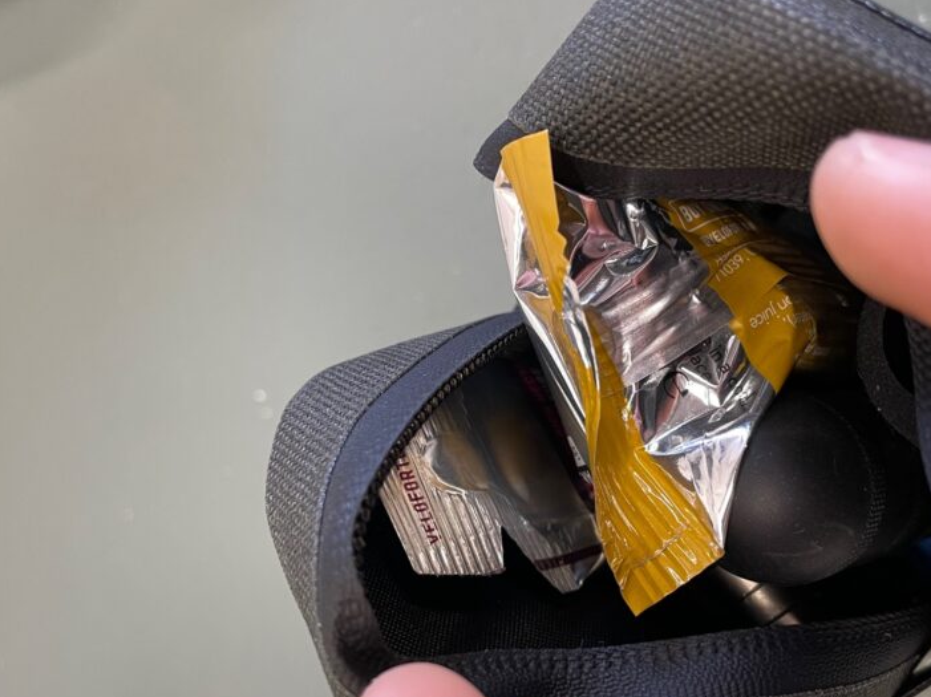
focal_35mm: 38
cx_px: 538
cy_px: 441
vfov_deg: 37.4
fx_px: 1021
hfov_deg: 48.8
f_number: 1.6
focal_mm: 4.2
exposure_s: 1/50
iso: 125
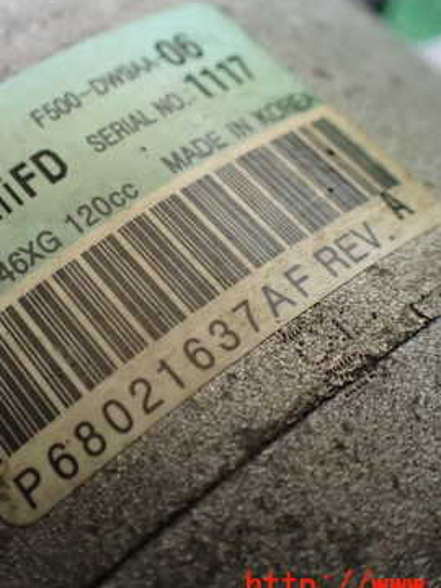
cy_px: 240
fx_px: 849
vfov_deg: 38.1
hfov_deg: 28.8
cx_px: 124
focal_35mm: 50
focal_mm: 5.4
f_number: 2.3
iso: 800
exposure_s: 1/125
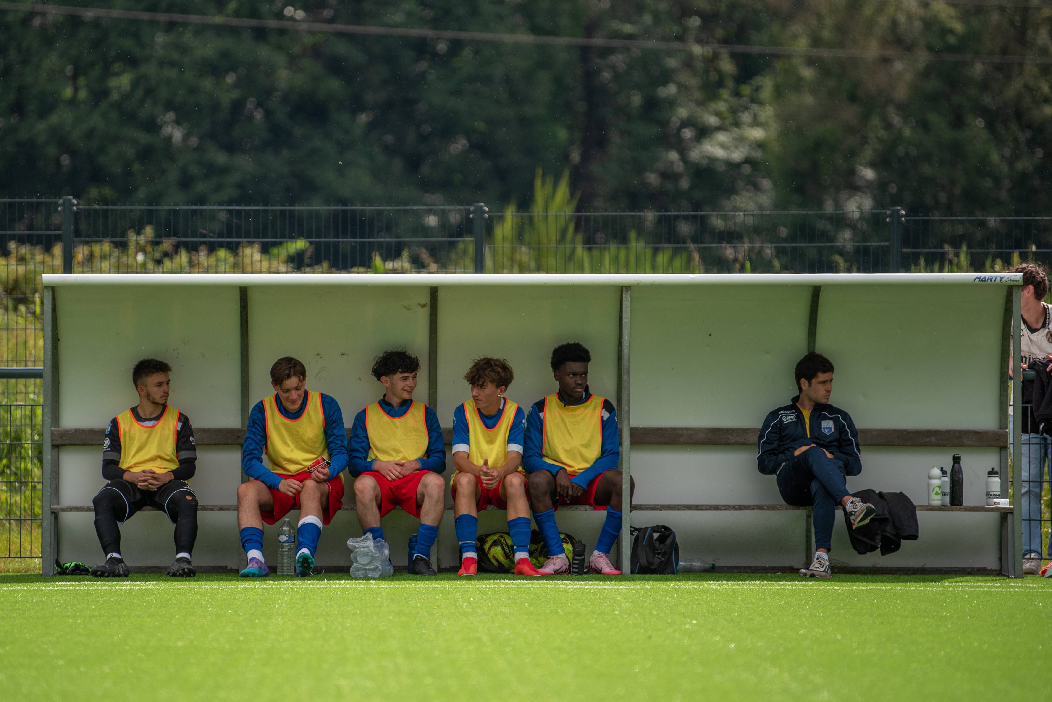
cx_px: 437
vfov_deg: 5.7
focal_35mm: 241
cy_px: 351
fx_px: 7059
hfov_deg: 8.5
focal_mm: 185
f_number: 2.8
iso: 200
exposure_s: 1/3200
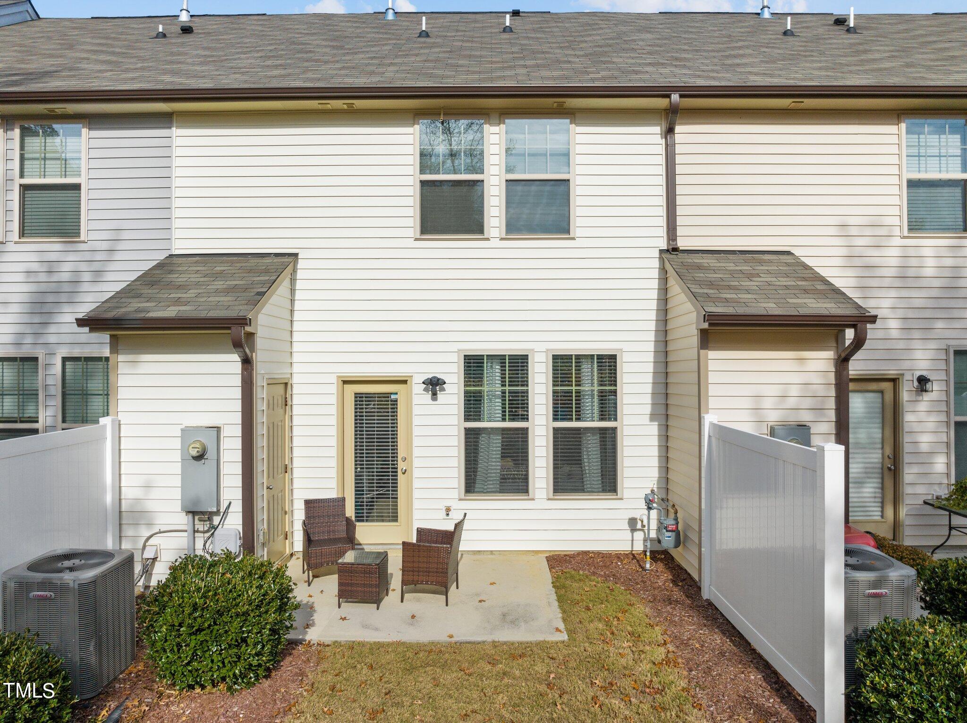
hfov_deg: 71.6
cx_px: 484
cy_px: 362
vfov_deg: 56.8
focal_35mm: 24
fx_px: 670
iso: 100
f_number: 2.8
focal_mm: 12.29
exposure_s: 1/640
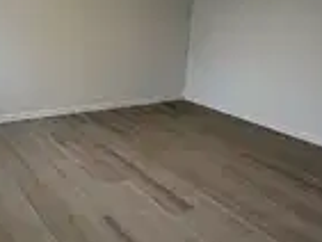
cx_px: 145
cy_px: 78
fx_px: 344
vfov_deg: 38.2
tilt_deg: -9.8
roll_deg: -3.7
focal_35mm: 37
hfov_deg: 50.0
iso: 250
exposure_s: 1/100
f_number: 2.2
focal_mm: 2.22
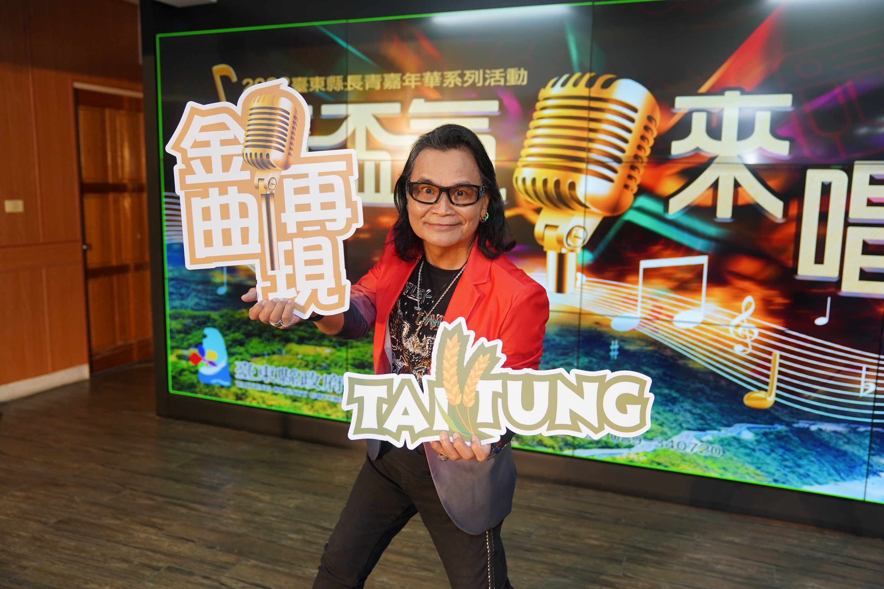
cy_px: 294
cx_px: 442
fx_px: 737
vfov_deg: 43.6
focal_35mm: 30
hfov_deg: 61.9
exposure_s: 1/250
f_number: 2.8
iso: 500
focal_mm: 30
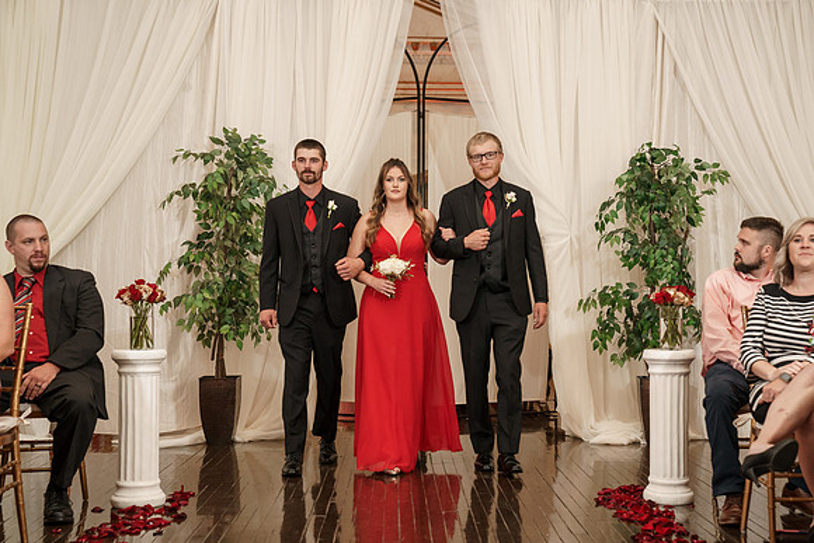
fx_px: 1328
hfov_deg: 34.0
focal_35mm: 59
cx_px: 466
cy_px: 300
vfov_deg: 23.1
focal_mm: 51
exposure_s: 1/160
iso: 2000
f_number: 4
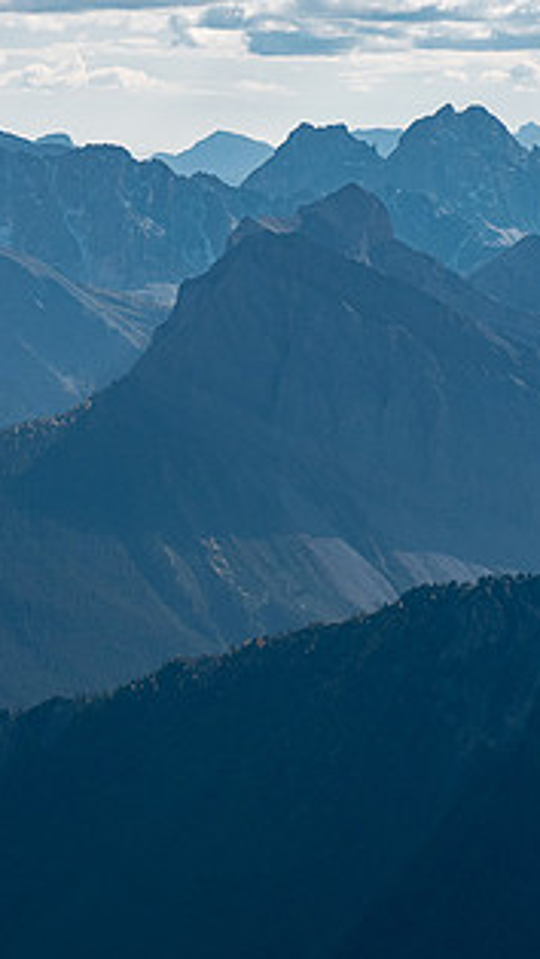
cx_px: -241
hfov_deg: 7.4
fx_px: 4092
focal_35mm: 161
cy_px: 414
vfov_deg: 13.4
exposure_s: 1/250
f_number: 8
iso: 200
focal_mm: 40
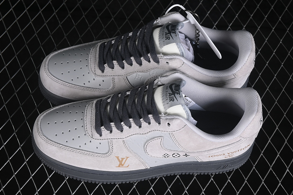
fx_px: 619
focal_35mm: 76
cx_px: 146
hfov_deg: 26.6
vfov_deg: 18.0
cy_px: 97
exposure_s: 1/80
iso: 160
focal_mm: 50
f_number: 7.1
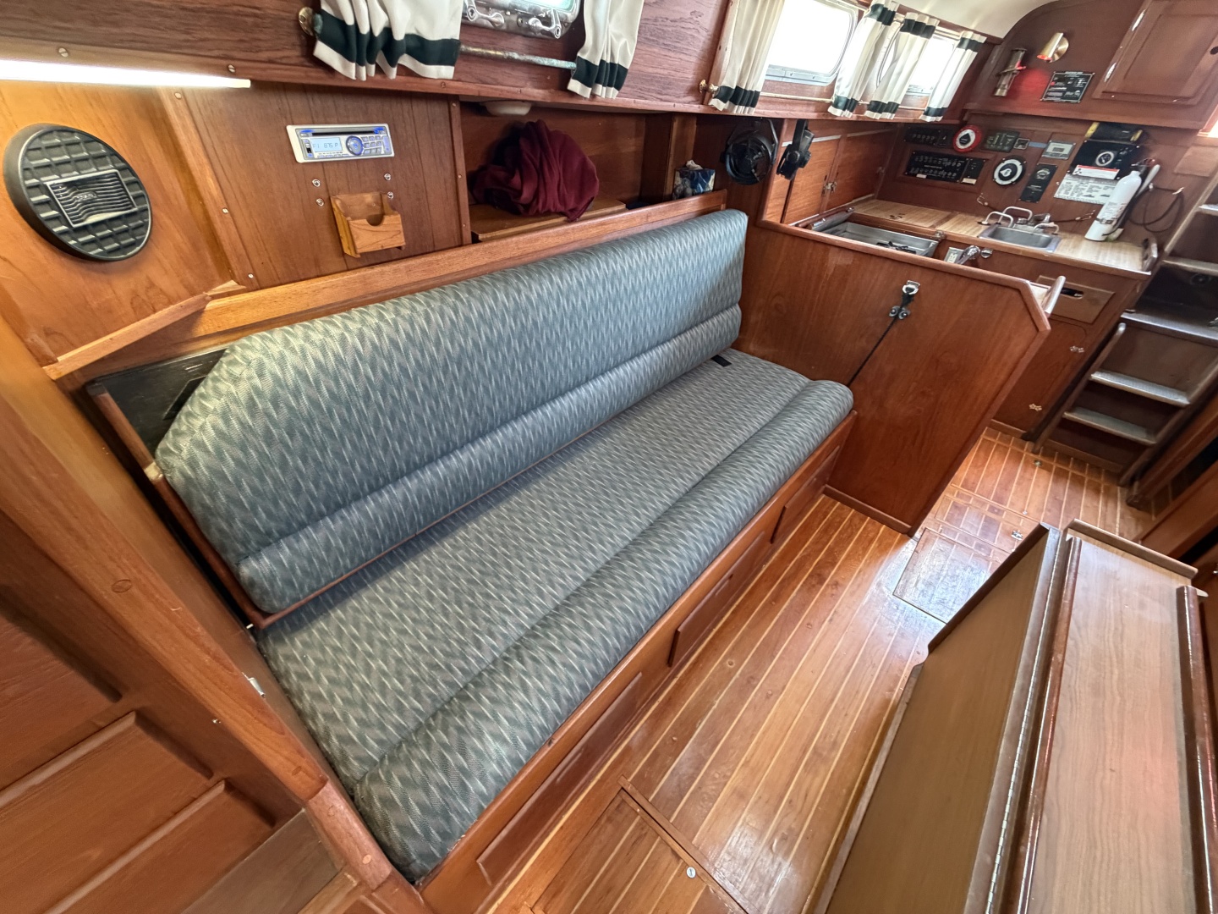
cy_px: 457
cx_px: 609
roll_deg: -2.0
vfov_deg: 85.7
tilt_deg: -39.0
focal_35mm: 14
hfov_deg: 102.1
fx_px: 493
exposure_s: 1/60
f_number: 2.2
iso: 640
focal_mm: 2.22
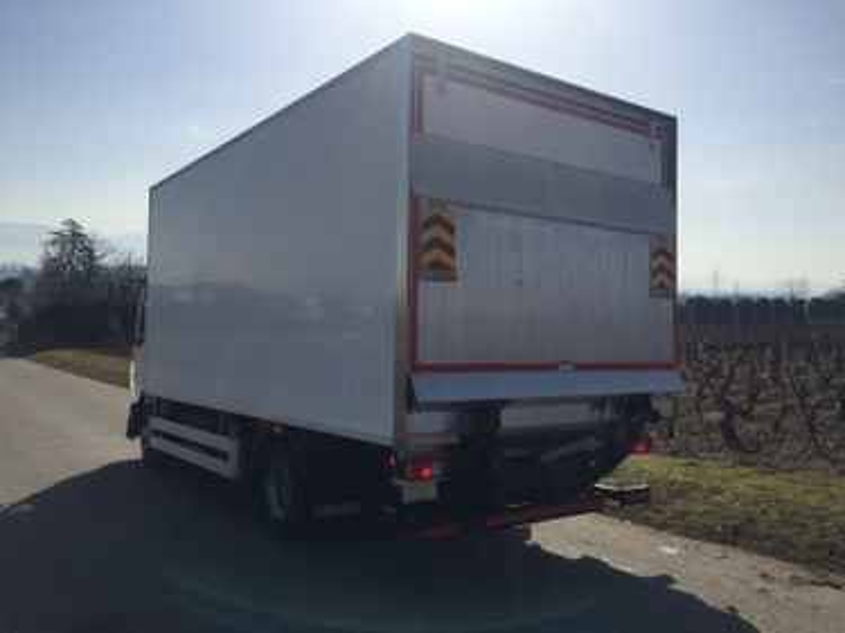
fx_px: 708
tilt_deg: -2.4
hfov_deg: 61.7
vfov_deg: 48.2
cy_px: 316
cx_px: 422
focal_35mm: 29
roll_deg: -2.2
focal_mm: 4.15
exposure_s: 1/4950
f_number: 2.2
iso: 32
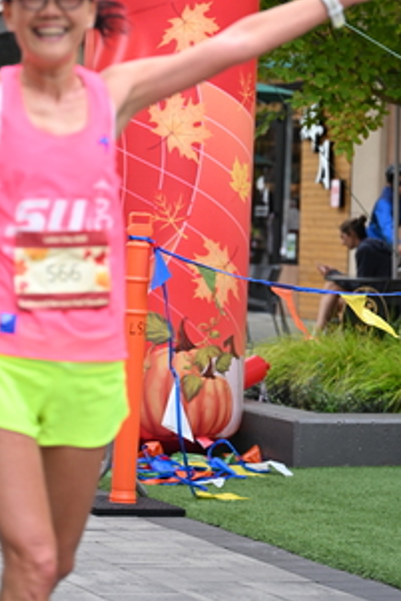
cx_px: 91
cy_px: 116
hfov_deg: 10.7
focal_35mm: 128
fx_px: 2136
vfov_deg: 15.9
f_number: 2.8
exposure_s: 1/2000
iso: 640
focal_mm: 70
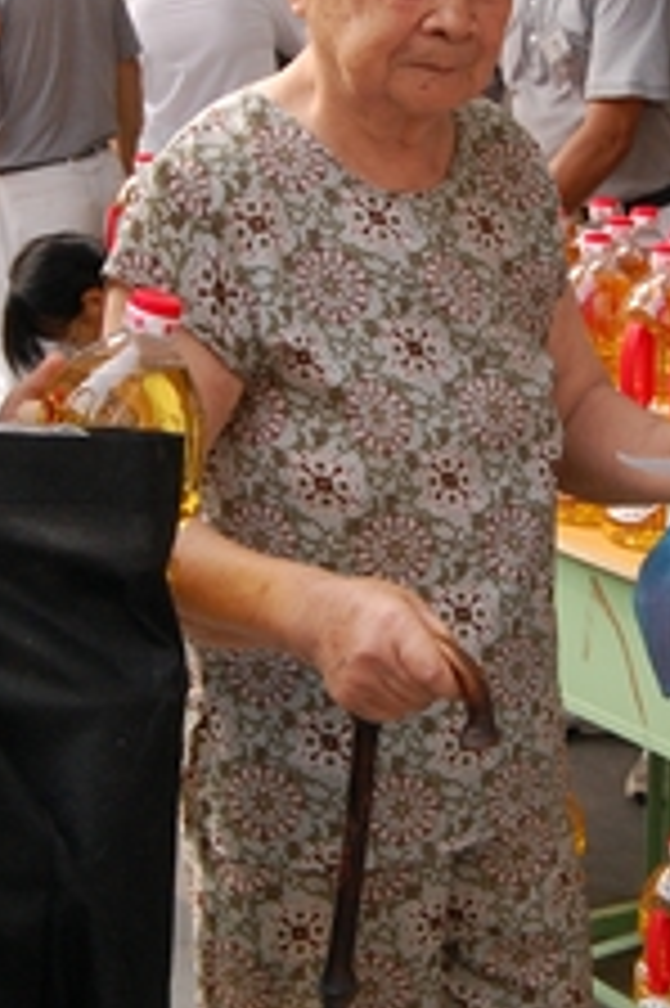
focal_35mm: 81
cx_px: 445
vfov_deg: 24.9
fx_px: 2265
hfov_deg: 16.8
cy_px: 310
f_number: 8
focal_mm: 22
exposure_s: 1/250
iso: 800
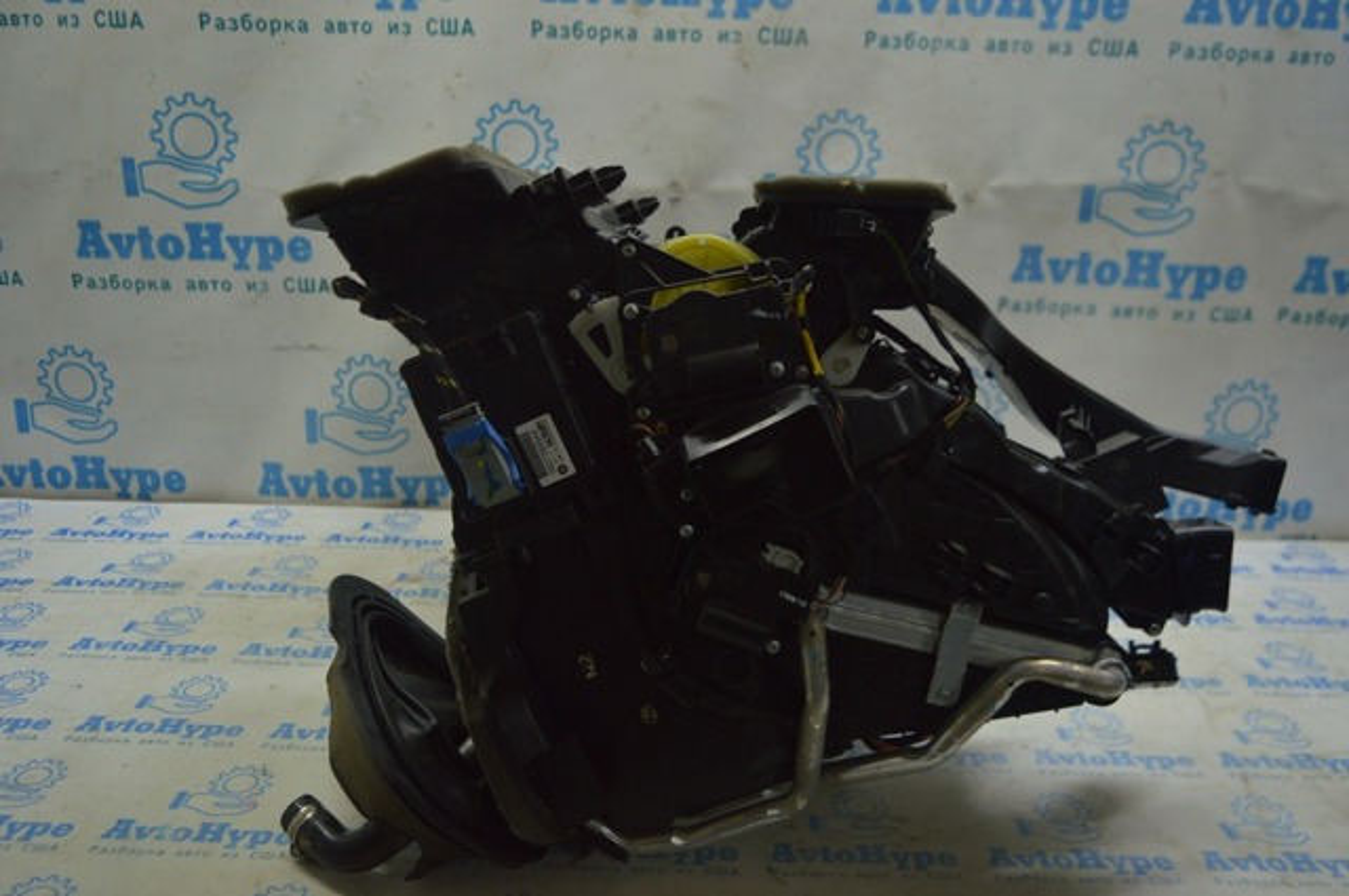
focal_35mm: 30
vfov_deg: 43.5
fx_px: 1123
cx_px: 674
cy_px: 448
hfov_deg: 62.0
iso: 400
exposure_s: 1/80
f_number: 3.5
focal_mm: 20
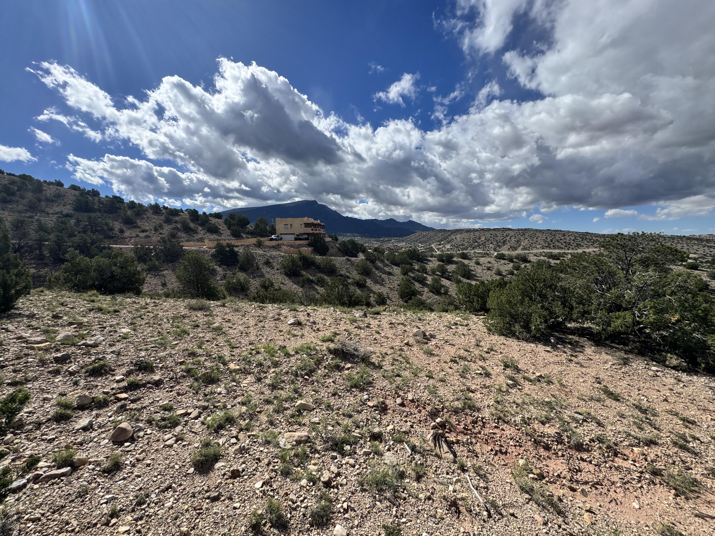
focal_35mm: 14
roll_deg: +0.6
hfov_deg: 102.1
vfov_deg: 85.7
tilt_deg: -6.3
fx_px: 289
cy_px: 268
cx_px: 358
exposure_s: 1/2674
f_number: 2.2
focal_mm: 2.22
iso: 50
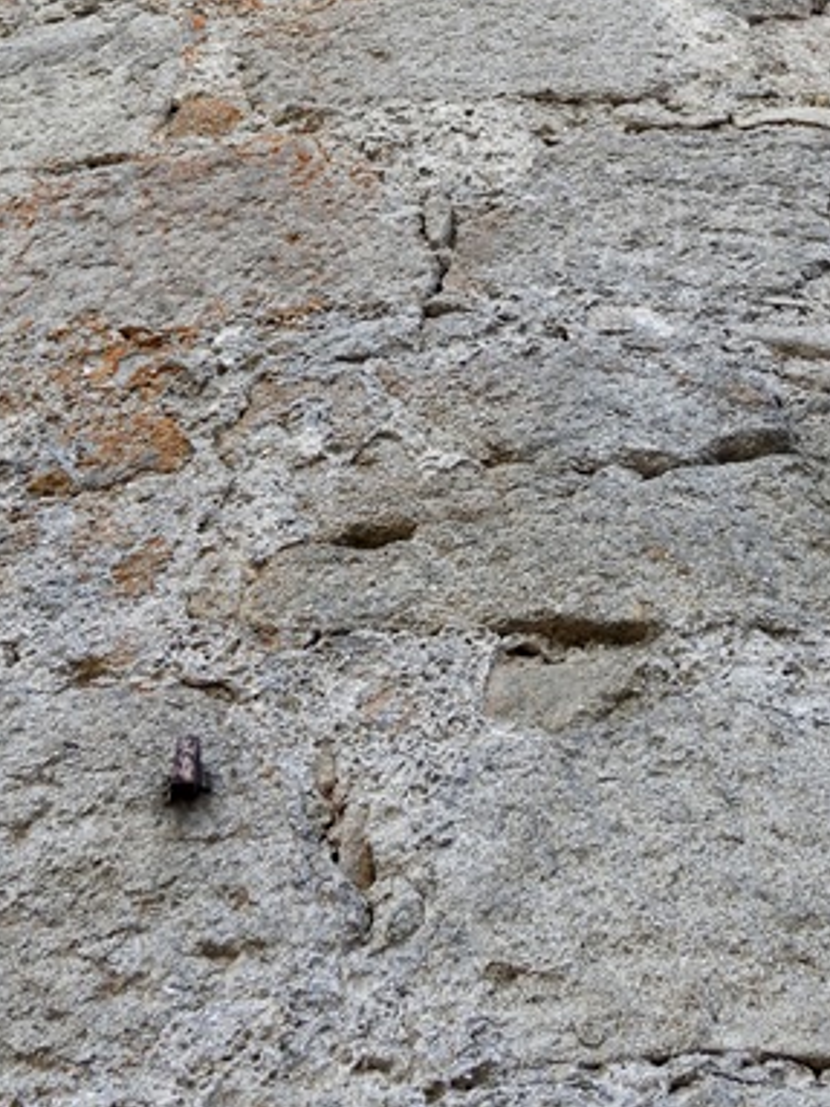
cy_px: 3
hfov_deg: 21.1
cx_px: 622
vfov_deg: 26.7
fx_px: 2207
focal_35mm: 69
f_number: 3.2
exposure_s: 1/200
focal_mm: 5.9
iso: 100
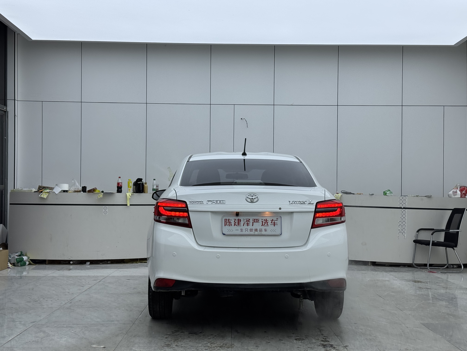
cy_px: 176
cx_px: 234
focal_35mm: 48
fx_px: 648
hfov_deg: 39.7
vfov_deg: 30.3
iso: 64
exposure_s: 1/731
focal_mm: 6.76
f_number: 1.78
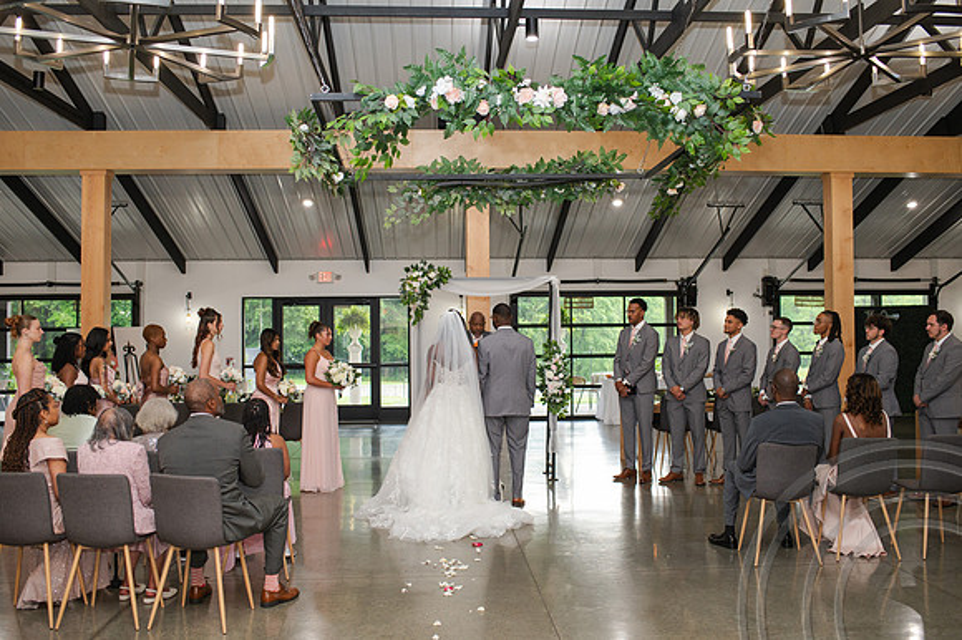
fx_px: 947
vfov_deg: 37.3
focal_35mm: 35
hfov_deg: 53.8
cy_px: 320
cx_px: 481
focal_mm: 35
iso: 800
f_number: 3.2
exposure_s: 1/200
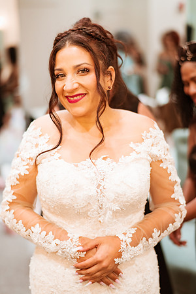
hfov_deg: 23.4
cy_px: 147
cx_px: 98
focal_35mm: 58
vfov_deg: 34.5
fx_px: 474
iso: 1000
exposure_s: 1/640
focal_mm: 58
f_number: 1.4
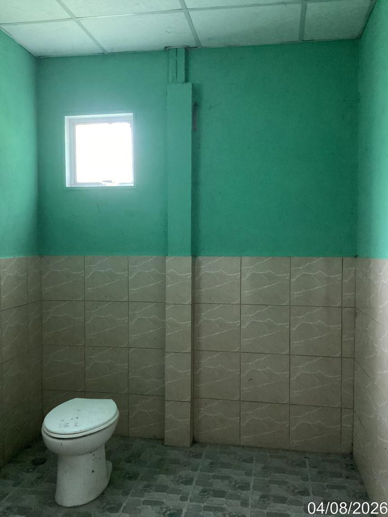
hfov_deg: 45.4
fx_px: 463
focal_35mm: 31
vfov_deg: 58.4
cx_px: 194
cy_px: 258
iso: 320
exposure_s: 1/50
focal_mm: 3.3
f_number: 2.4
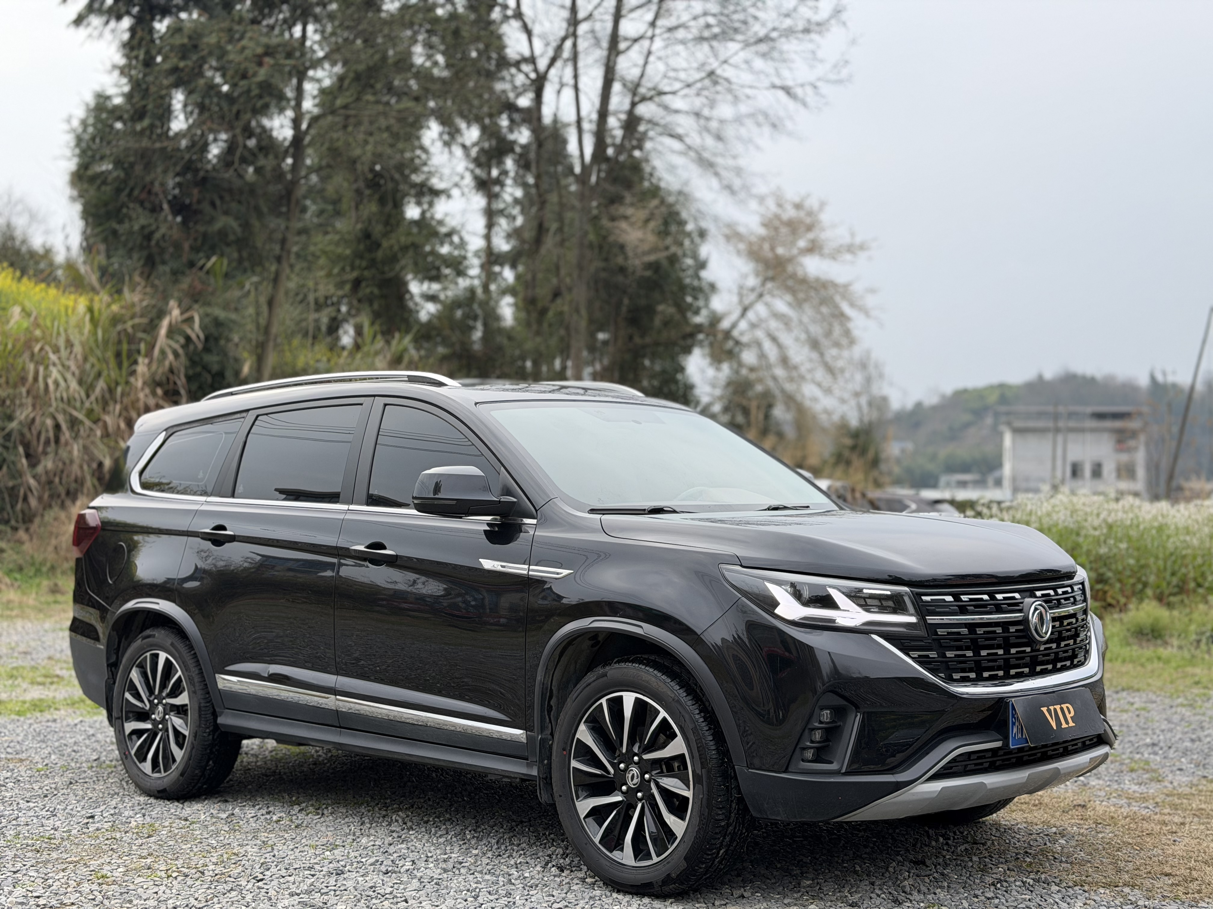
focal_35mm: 48
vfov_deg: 30.3
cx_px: 606
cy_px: 454
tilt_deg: +2.4
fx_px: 1682
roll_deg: -0.4
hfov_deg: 39.7
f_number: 1.78
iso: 80
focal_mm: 6.76
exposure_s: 1/1203
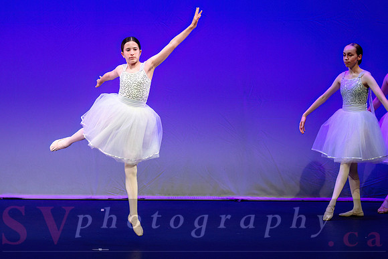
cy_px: 120
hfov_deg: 9.9
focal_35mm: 207
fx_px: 2232
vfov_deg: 6.6
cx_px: 121
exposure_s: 1/640
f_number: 2.8
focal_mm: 150
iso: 1600
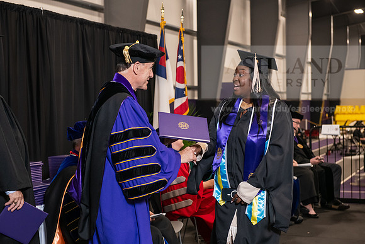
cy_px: 122
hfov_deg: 28.8
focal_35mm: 70
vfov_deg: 19.5
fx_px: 710
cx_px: 182
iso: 2000
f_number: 5
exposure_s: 1/125
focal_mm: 70
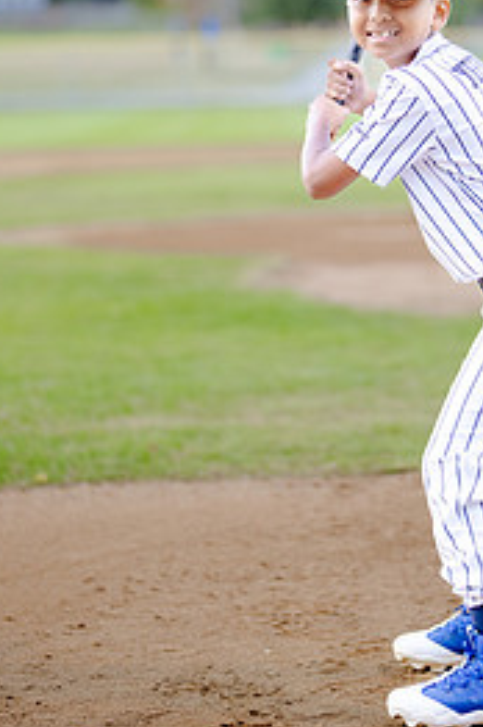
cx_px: 387
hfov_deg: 10.0
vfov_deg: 15.1
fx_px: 2744
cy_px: 220
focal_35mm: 136
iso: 320
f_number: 1.2
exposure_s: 1/640
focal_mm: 50
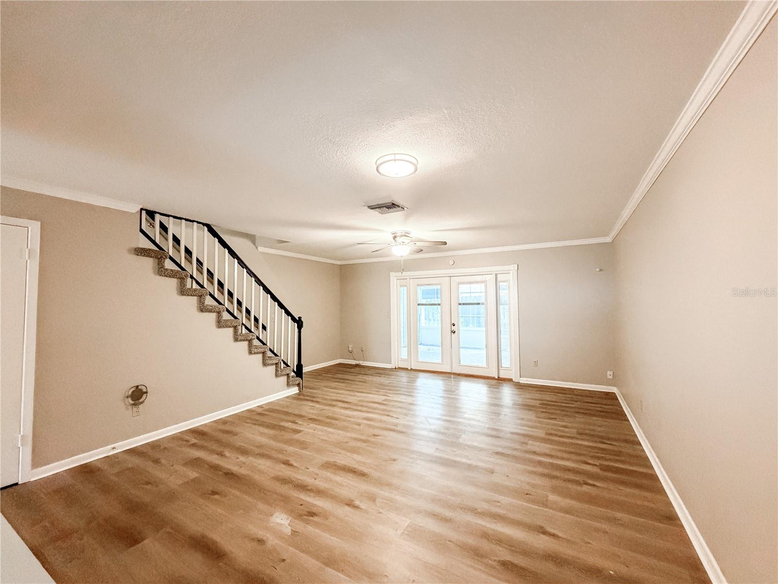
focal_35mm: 14
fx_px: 315
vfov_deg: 85.7
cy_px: 292
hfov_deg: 102.1
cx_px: 389
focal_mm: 2.22
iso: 800
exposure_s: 1/60
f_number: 2.2
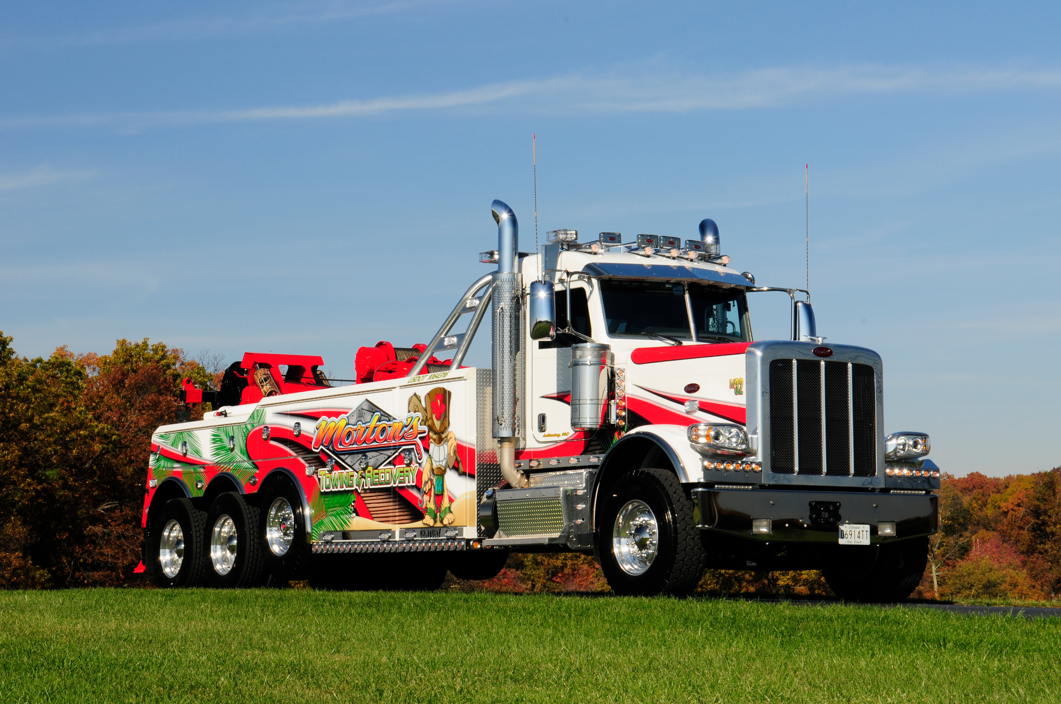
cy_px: 352
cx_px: 530
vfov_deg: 16.5
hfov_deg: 24.6
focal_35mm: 82
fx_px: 2428
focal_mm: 55
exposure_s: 1/50
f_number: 16
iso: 200
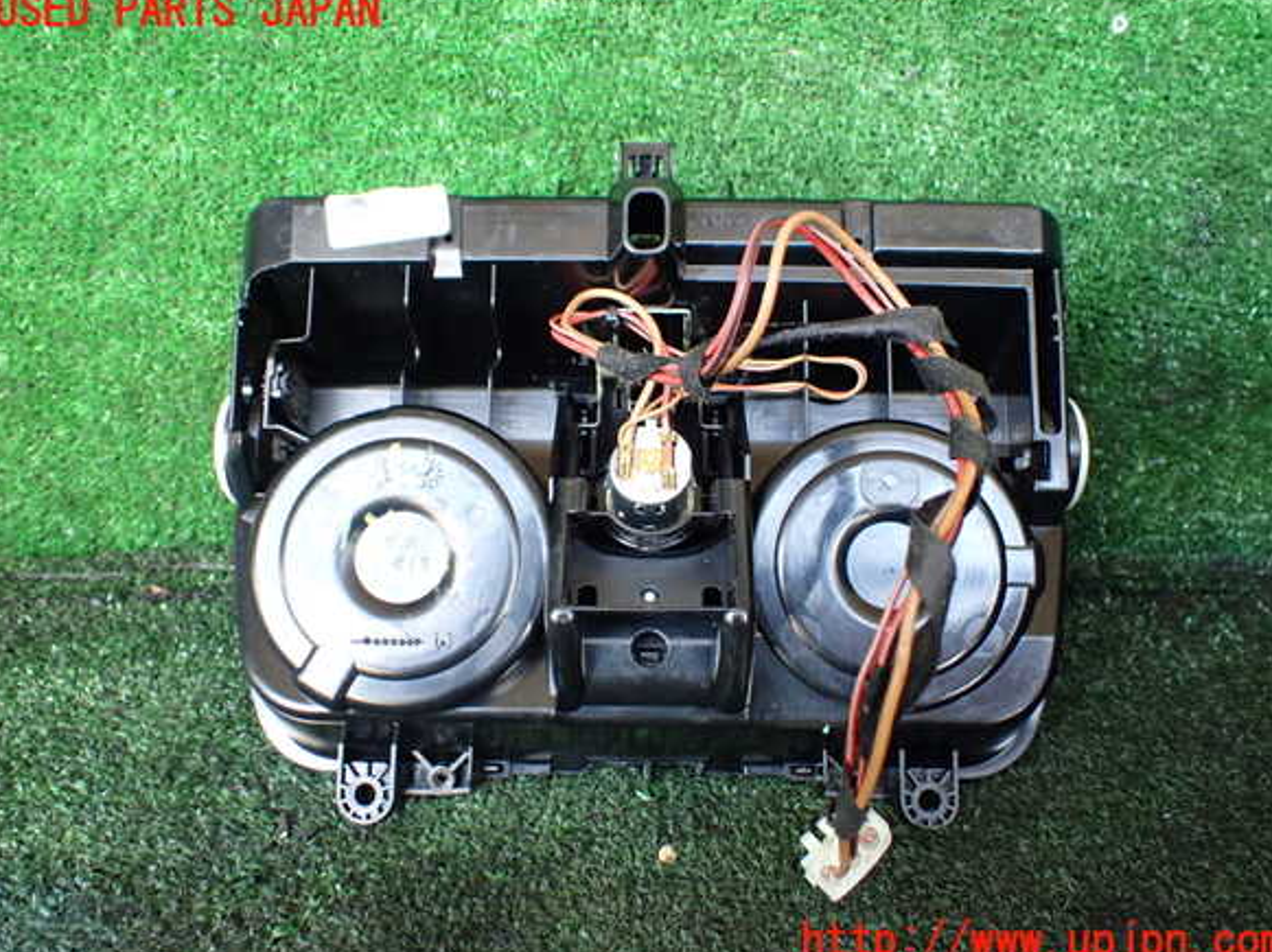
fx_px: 1138
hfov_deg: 58.4
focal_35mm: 31
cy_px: 477
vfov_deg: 45.4
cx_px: 639
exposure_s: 1/125
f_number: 2.3
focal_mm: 5.4
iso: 800
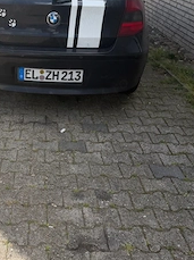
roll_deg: -1.7
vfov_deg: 44.8
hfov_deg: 32.8
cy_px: 119
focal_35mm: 42
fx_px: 315
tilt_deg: -28.3
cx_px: 26
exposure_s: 1/2370
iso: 80
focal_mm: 6.76
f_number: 1.78
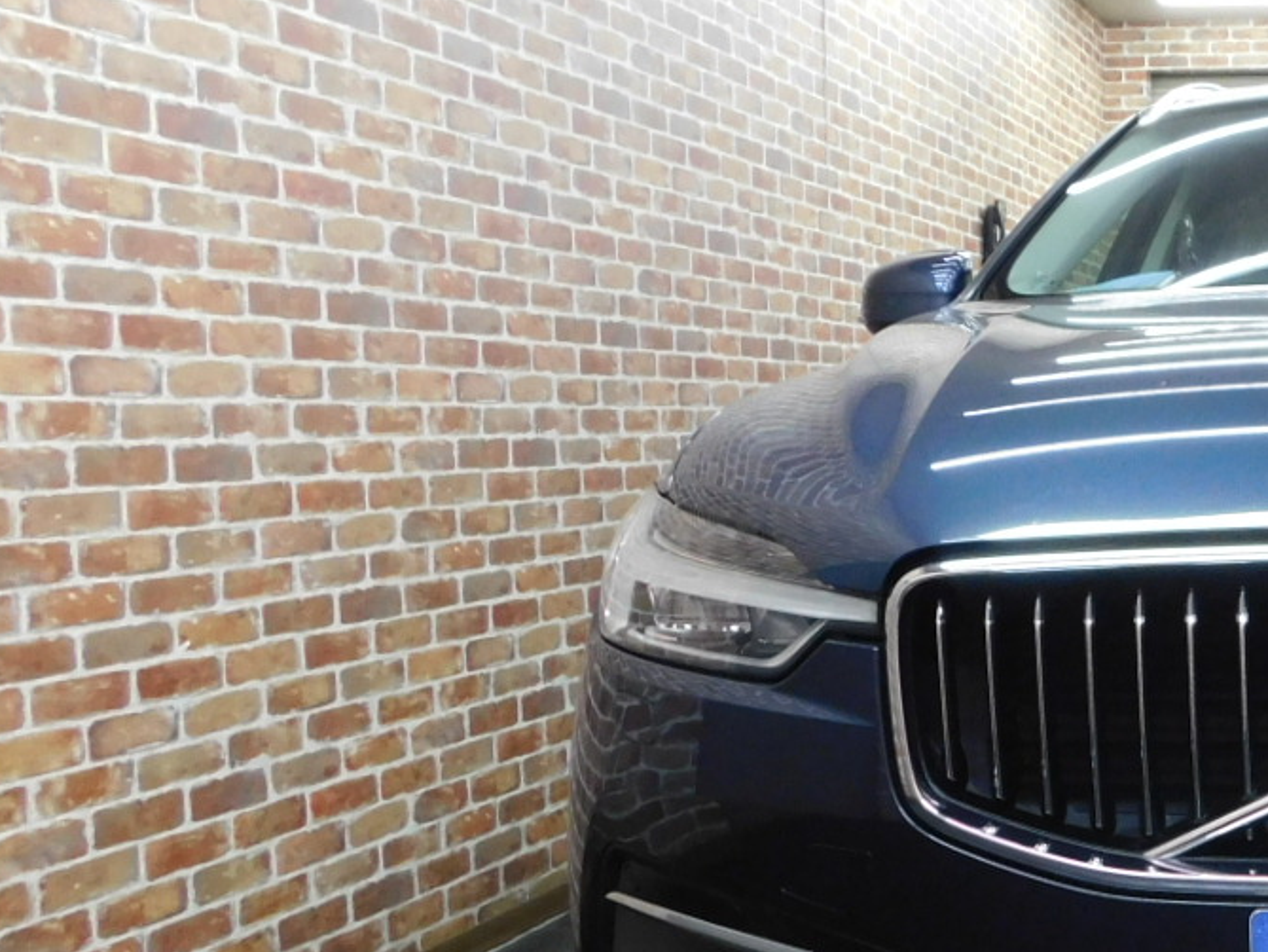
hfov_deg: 30.8
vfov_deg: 26.5
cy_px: 558
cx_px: 1431
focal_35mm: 55
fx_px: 2015
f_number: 3
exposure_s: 1/30
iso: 280
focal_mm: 4
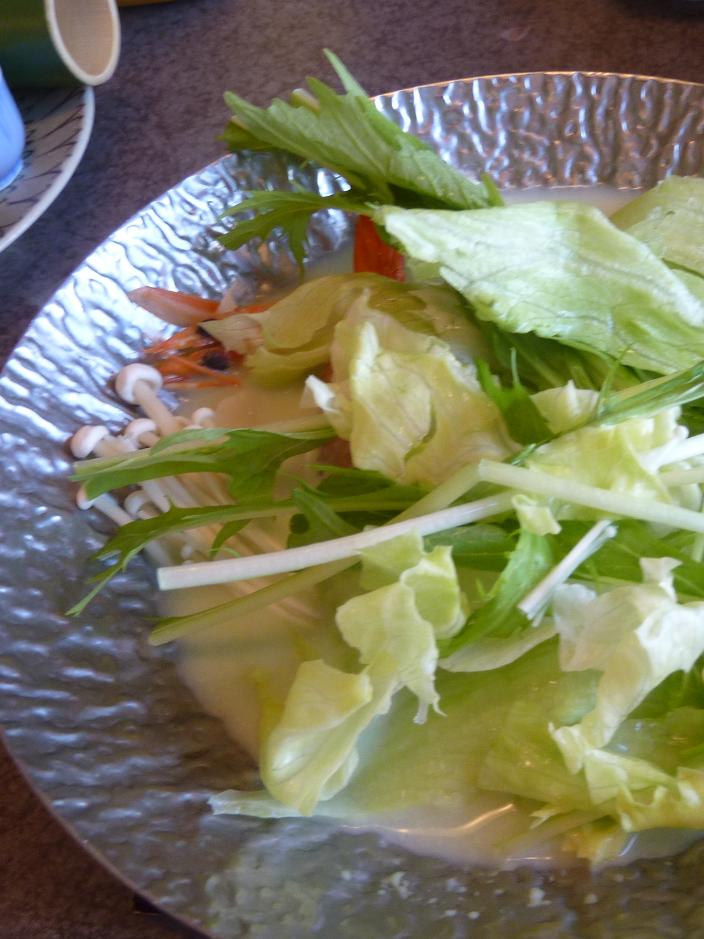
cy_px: 475
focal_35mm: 34
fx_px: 922
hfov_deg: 40.2
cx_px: 554
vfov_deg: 54.0
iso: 125
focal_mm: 4.1
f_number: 3.3
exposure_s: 1/30
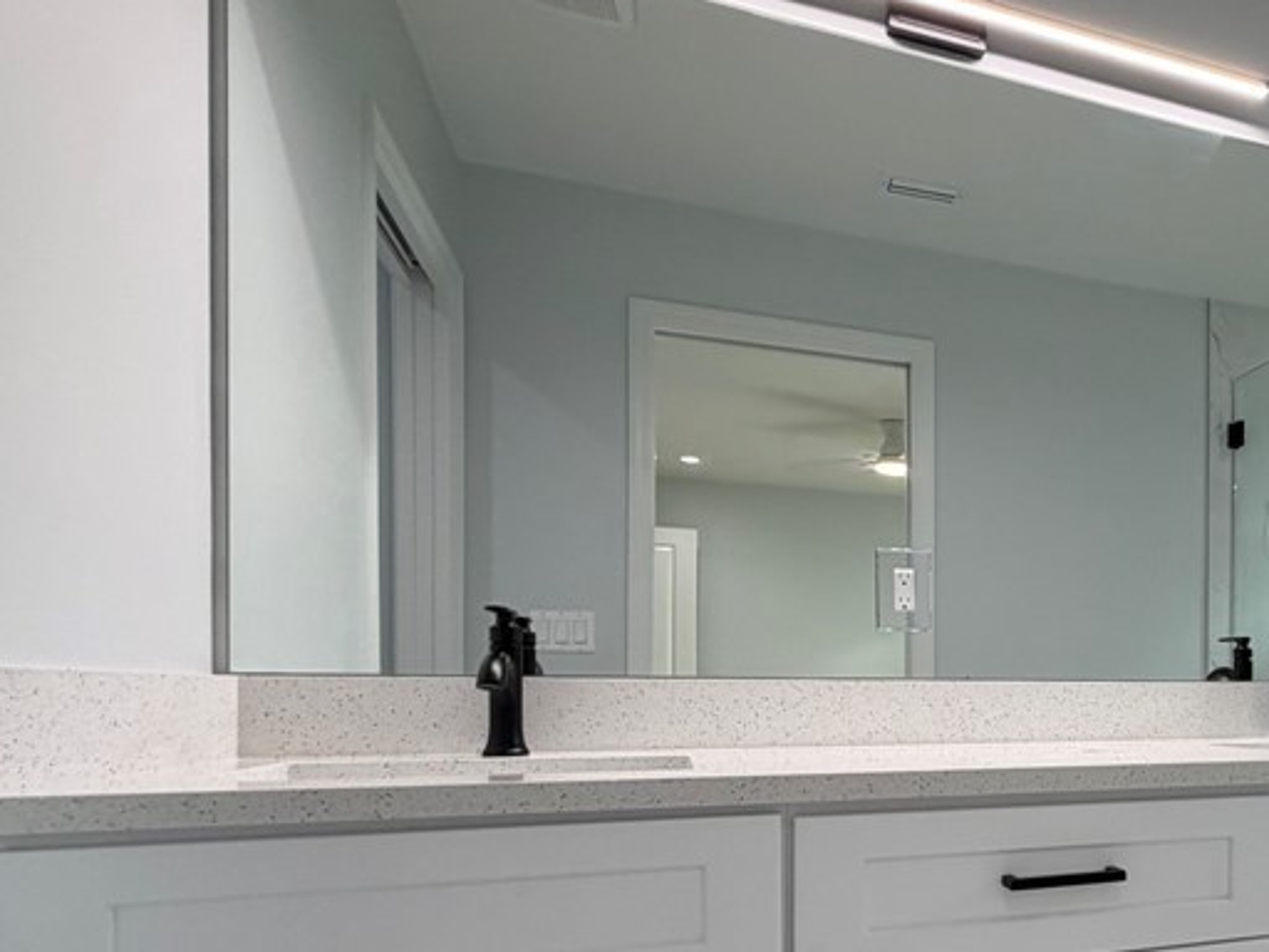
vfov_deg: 48.2
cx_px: 1130
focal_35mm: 28
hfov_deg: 55.5
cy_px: 694
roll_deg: -0.7
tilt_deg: +2.5
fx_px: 1026
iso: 100
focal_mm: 2.22
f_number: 2.2
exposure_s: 1/120
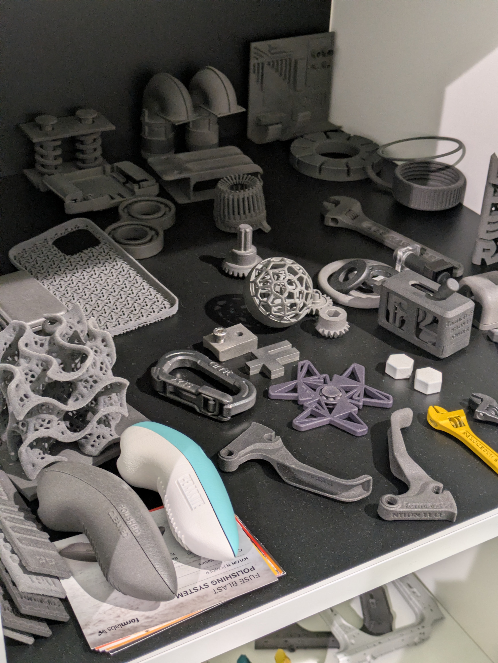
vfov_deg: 37.5
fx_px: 978
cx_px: 249
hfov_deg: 28.6
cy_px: 332
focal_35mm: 51
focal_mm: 5.43
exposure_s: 1/25
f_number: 1.89
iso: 136
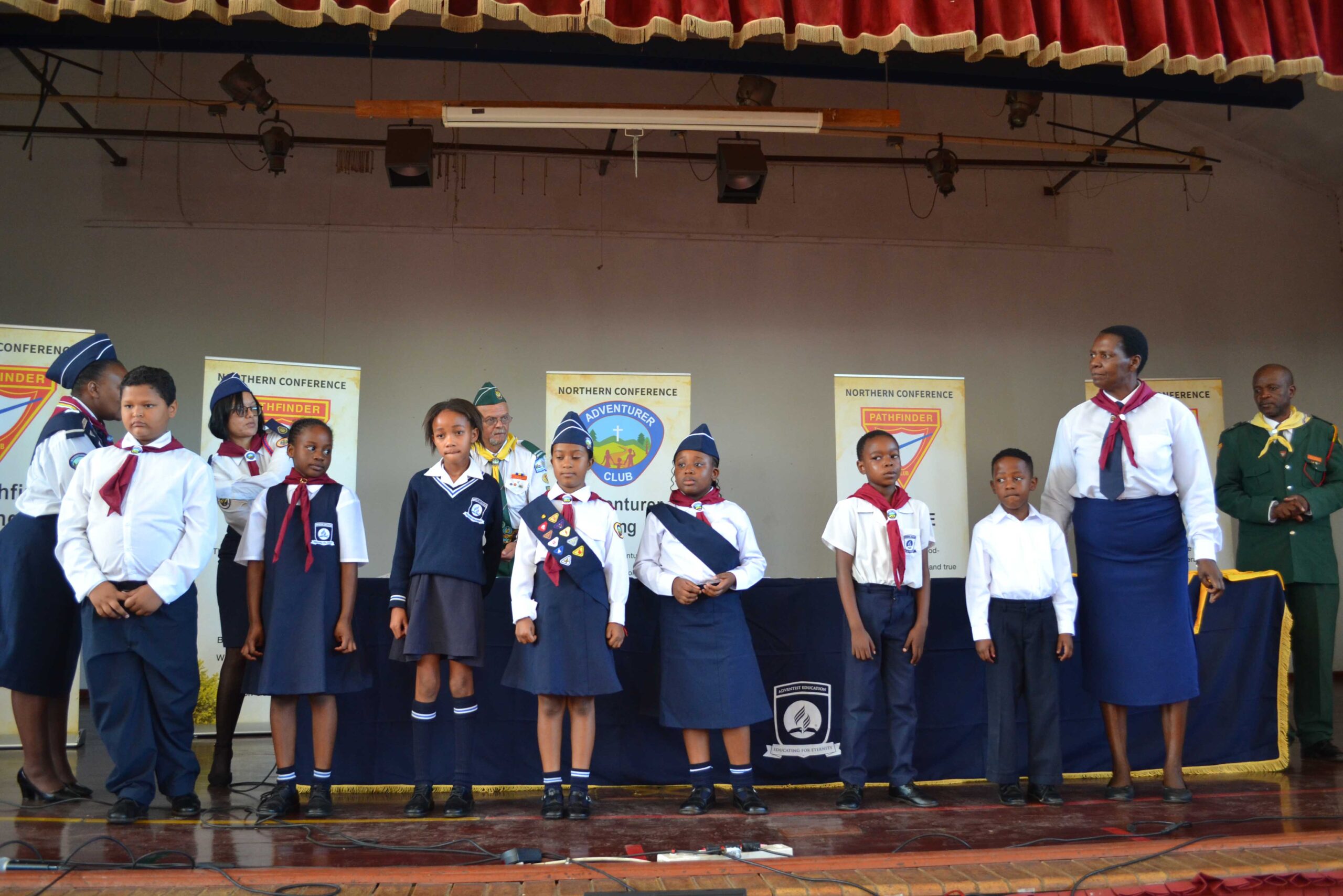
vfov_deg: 43.6
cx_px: 672
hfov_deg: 61.9
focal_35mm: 30
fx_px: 1119
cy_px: 448
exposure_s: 1/60
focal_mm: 20
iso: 800
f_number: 3.8
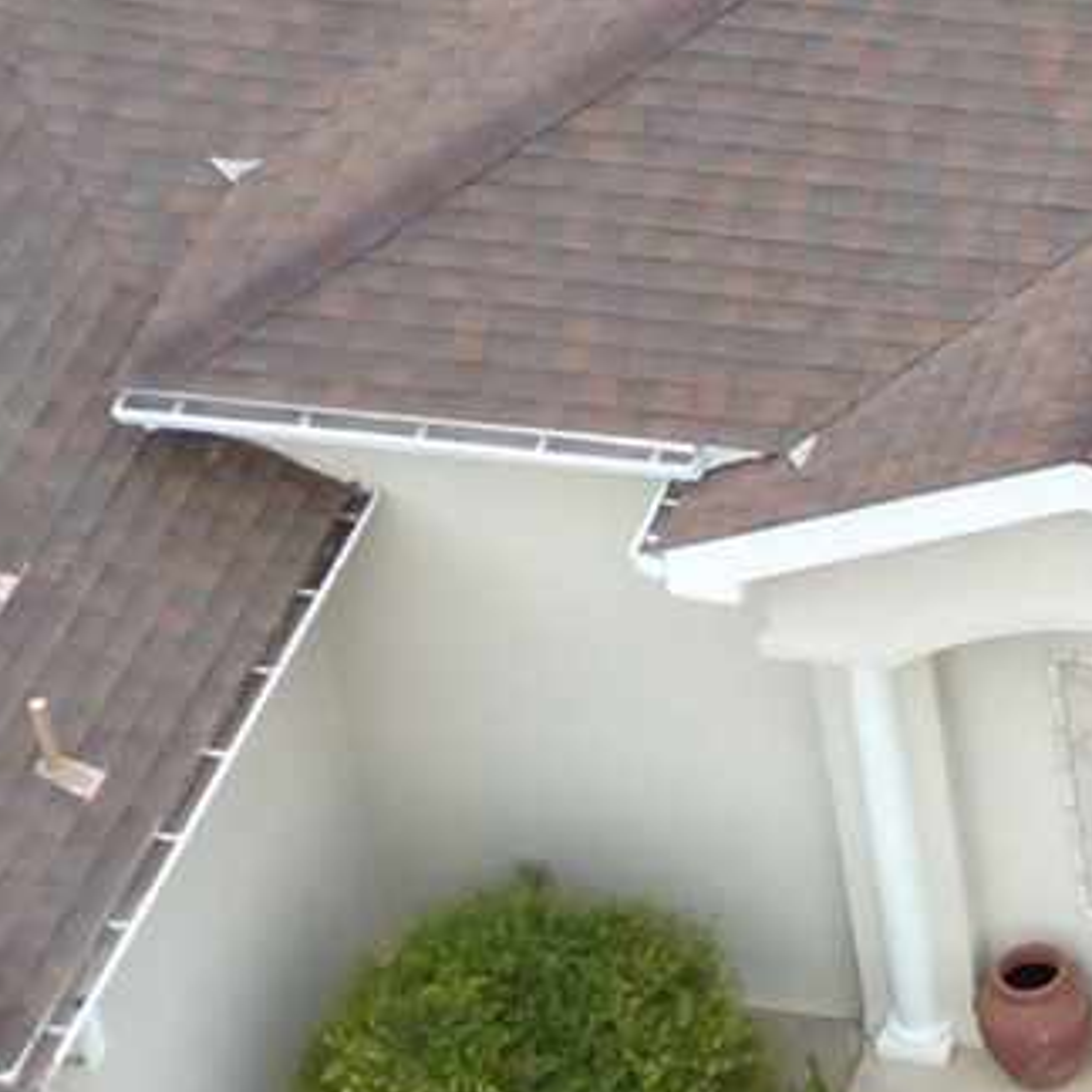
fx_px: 7174
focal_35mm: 201
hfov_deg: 8.3
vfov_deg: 8.7
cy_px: 374
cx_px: 2154
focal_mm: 6.72
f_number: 1.7
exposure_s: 1/725
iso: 120
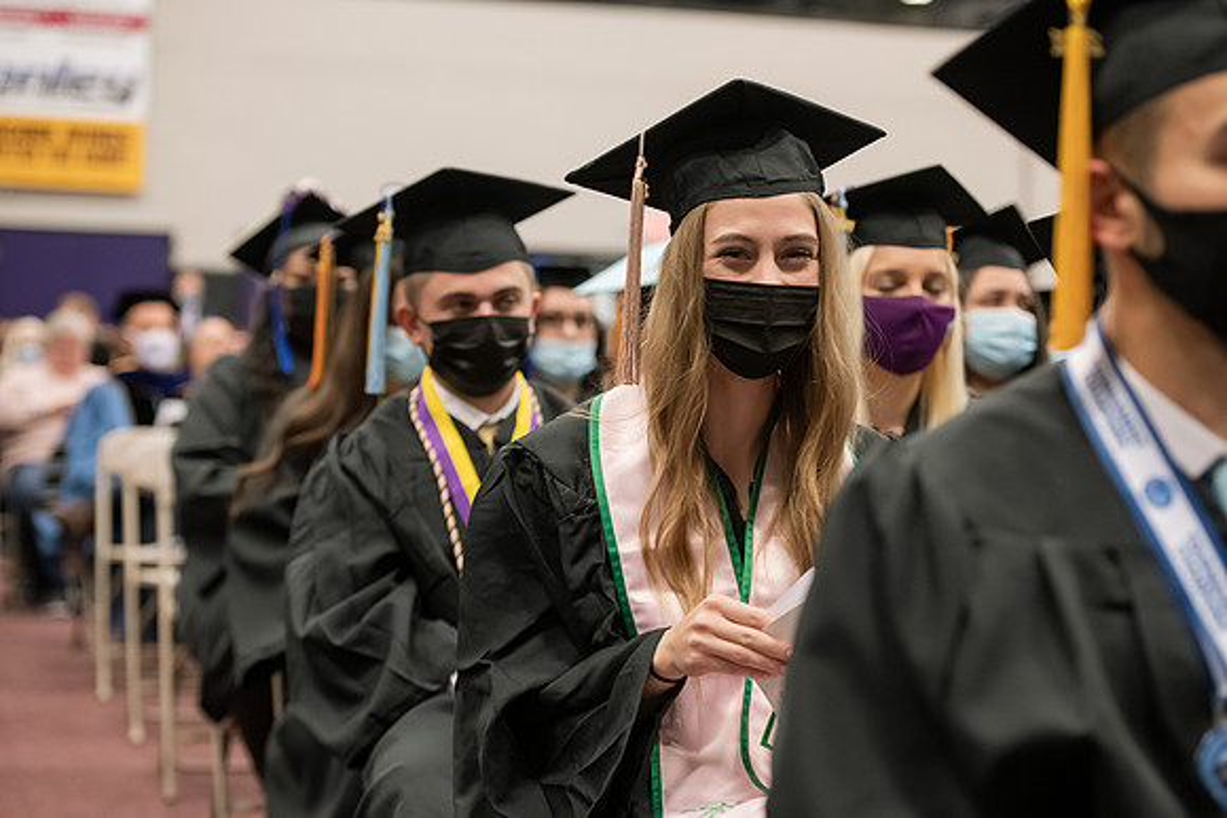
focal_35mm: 82
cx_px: 614
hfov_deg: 24.8
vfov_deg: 16.7
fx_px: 2795
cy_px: 409
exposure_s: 1/200
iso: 3200
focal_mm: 82
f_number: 3.5
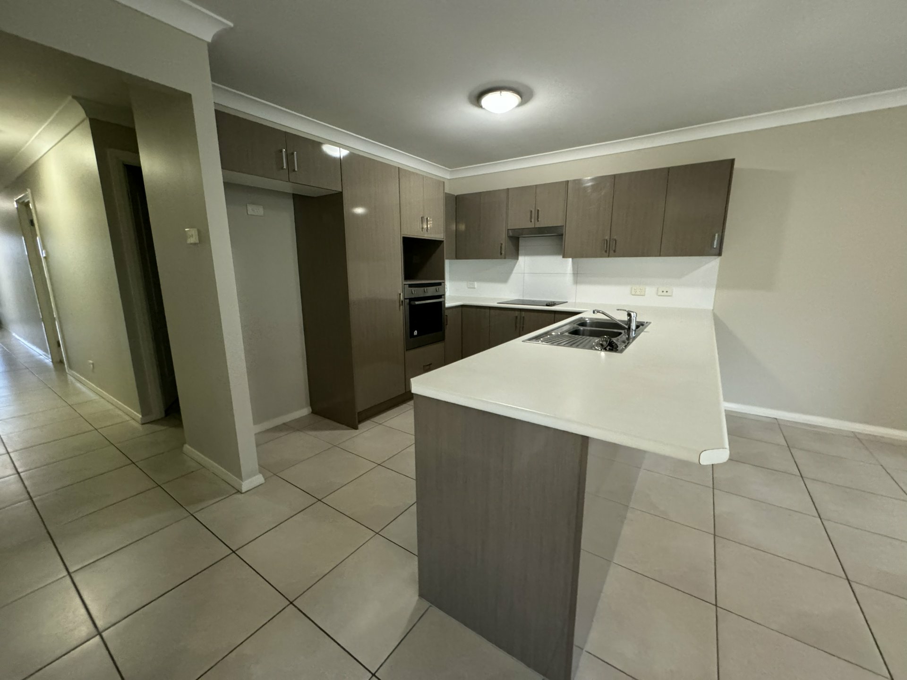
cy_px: 340
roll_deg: +0.9
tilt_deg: -11.5
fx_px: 367
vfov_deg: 85.7
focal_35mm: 14
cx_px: 454
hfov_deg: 102.1
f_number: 2.2
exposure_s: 1/50
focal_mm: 2.22
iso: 800
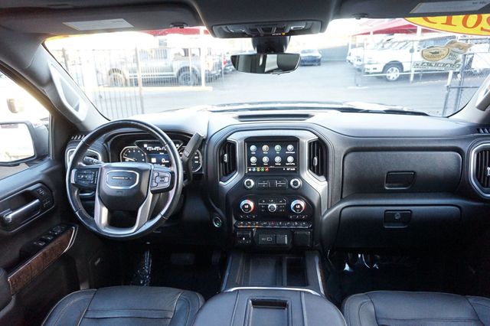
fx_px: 326
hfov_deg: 73.8
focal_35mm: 24
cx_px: 245
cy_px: 163
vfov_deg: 53.1
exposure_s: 1/160
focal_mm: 16
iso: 2000
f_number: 3.5
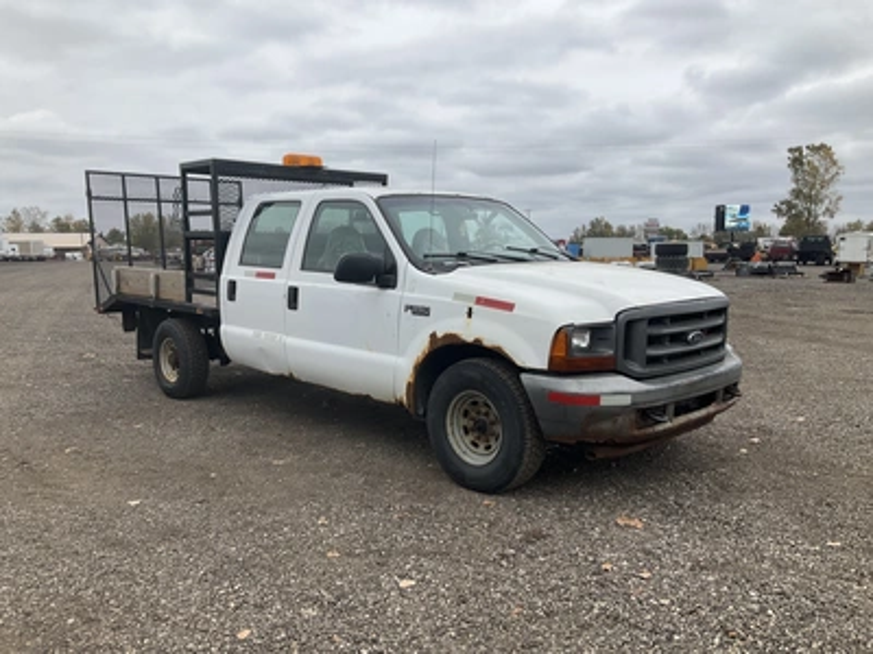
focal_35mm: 29
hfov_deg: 61.7
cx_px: 436
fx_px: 731
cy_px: 327
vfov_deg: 48.2
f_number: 1.8
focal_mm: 3
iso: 25
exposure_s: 1/883
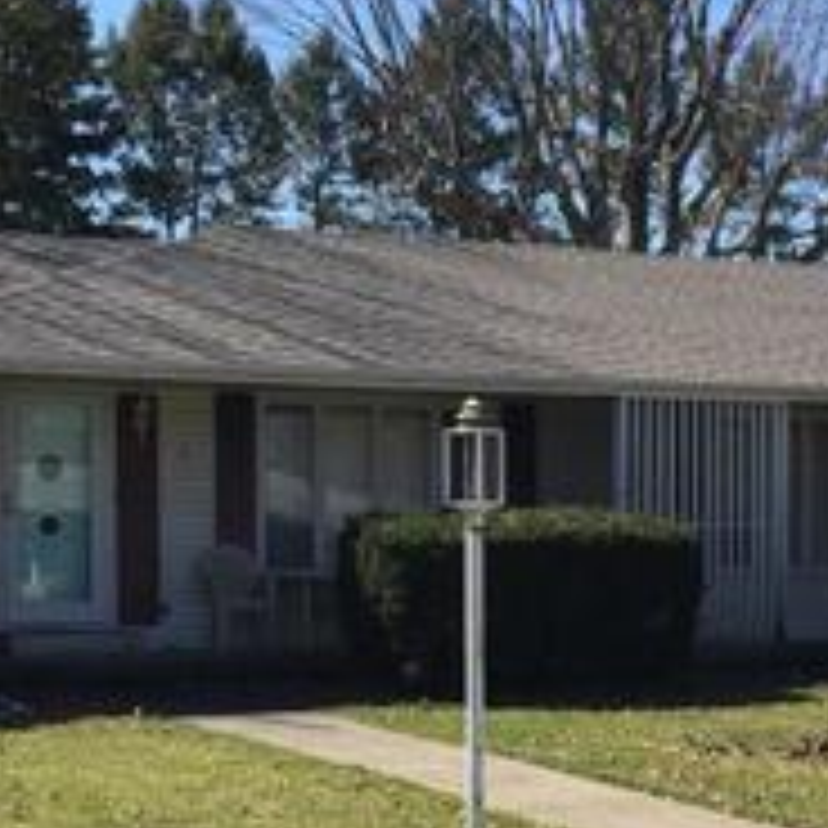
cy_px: 657
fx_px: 2409
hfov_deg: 19.5
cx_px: 425
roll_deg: -0.3
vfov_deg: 19.3
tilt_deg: -2.7
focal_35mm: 89
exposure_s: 1/1319
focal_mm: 4.15
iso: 32
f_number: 2.2
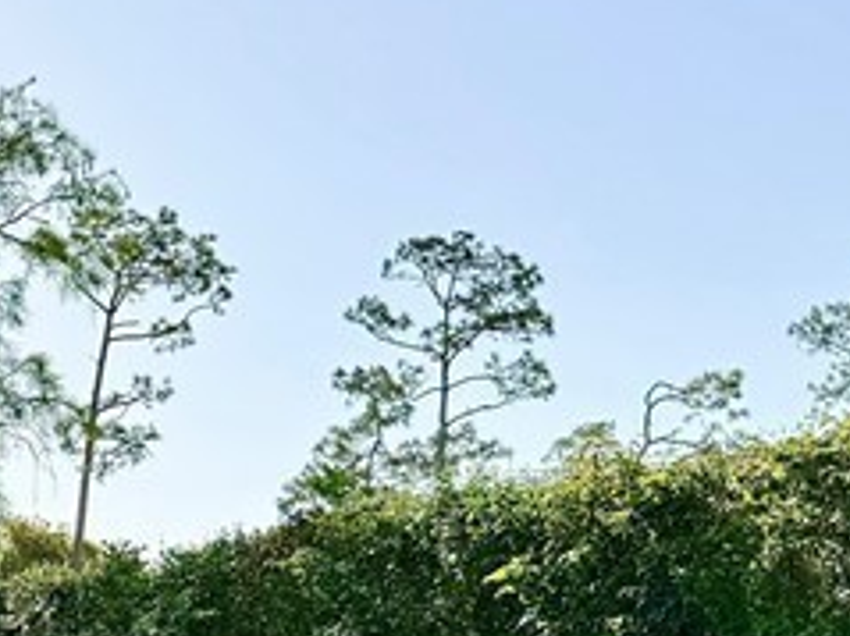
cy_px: 746
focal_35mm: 103
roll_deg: +1.1
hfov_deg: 16.6
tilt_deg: +0.2
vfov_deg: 14.0
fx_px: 2528
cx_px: -576
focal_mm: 6.76
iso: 80
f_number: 1.78
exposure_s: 1/4975
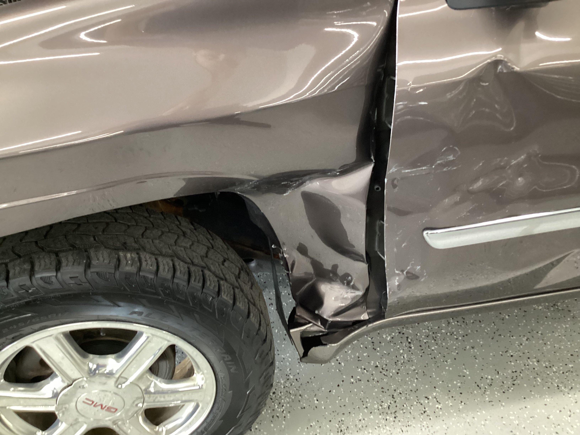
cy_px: 218
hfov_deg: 58.4
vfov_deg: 45.4
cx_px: 290
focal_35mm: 31
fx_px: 519
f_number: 2.4
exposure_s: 1/33
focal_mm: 3.3
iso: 400
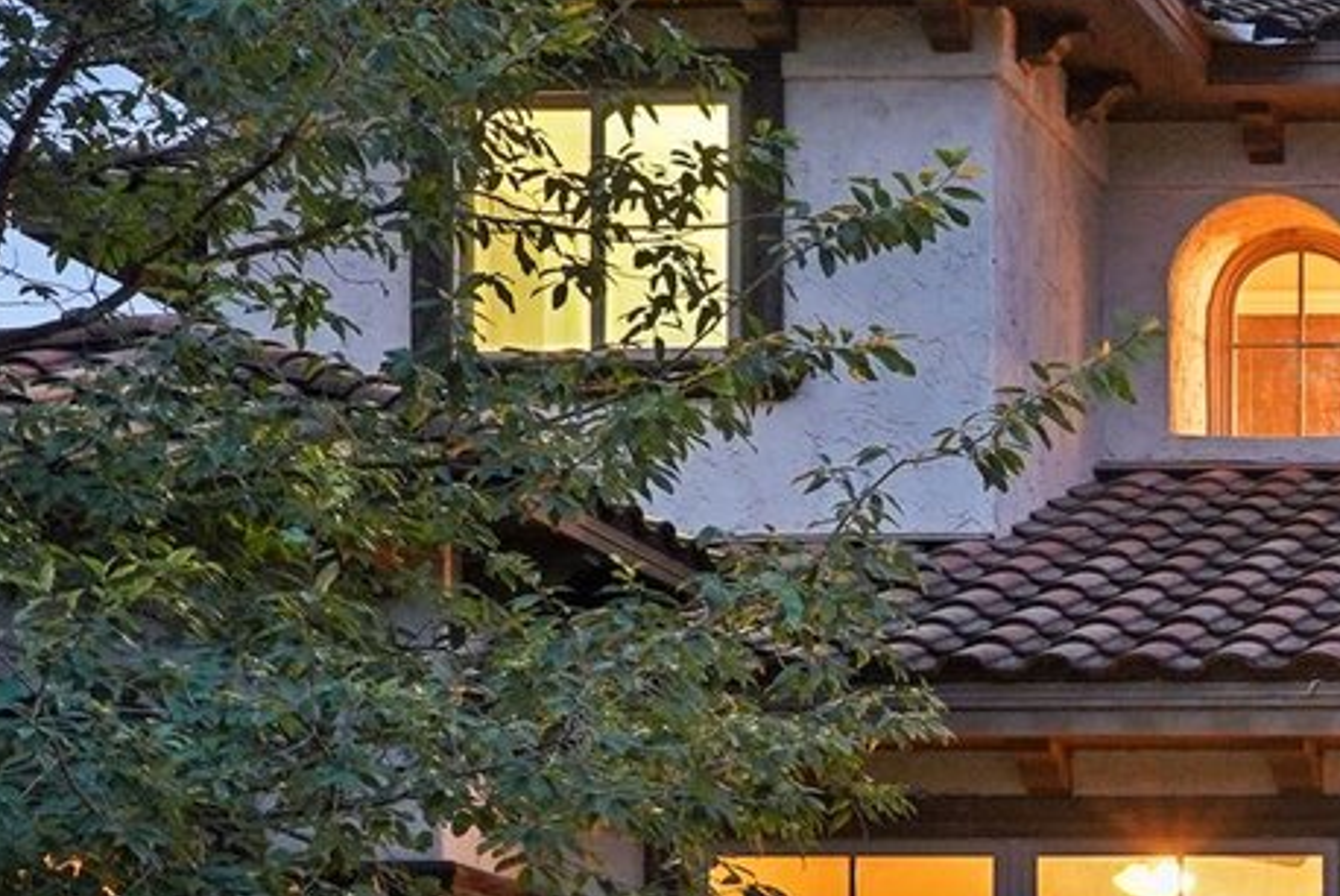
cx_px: 2074
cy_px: 466
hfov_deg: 17.2
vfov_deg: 12.9
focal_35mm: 106
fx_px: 3948
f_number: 8
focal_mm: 30
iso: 400
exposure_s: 1.3
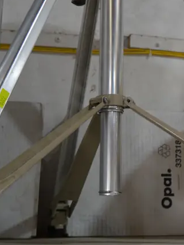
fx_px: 475
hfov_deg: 21.8
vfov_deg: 28.0
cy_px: 29
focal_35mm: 67
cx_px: 132
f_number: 3.5
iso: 320
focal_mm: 14
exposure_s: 1/60
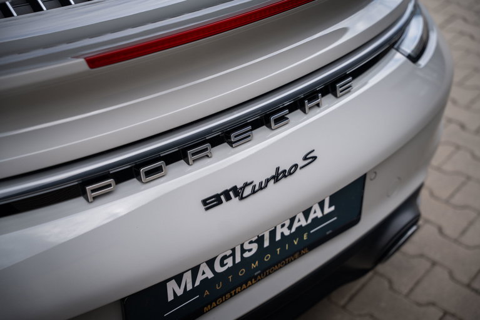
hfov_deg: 40.0
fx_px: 660
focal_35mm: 50
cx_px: 240
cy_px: 160
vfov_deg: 27.3
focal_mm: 49.5
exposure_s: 1/250
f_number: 2.8
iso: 125
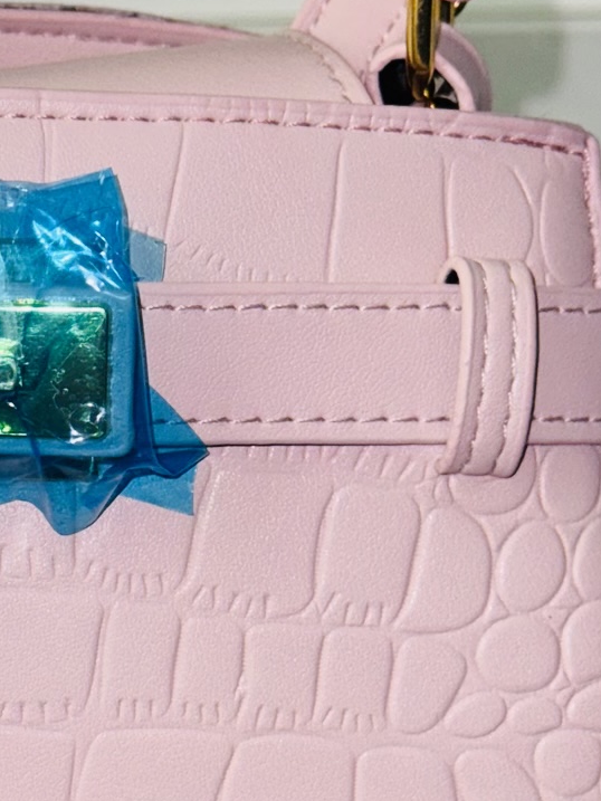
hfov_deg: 10.8
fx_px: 3124
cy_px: 457
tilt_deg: -12.4
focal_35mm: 135
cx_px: -103
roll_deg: +1.5
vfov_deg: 14.6
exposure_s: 1/47
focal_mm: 6.76
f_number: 1.78
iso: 50
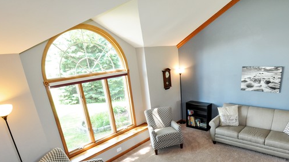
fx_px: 184
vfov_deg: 46.7
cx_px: 177
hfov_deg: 75.2
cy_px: 112
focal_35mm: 24
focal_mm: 12
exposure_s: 1/10
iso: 320
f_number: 8
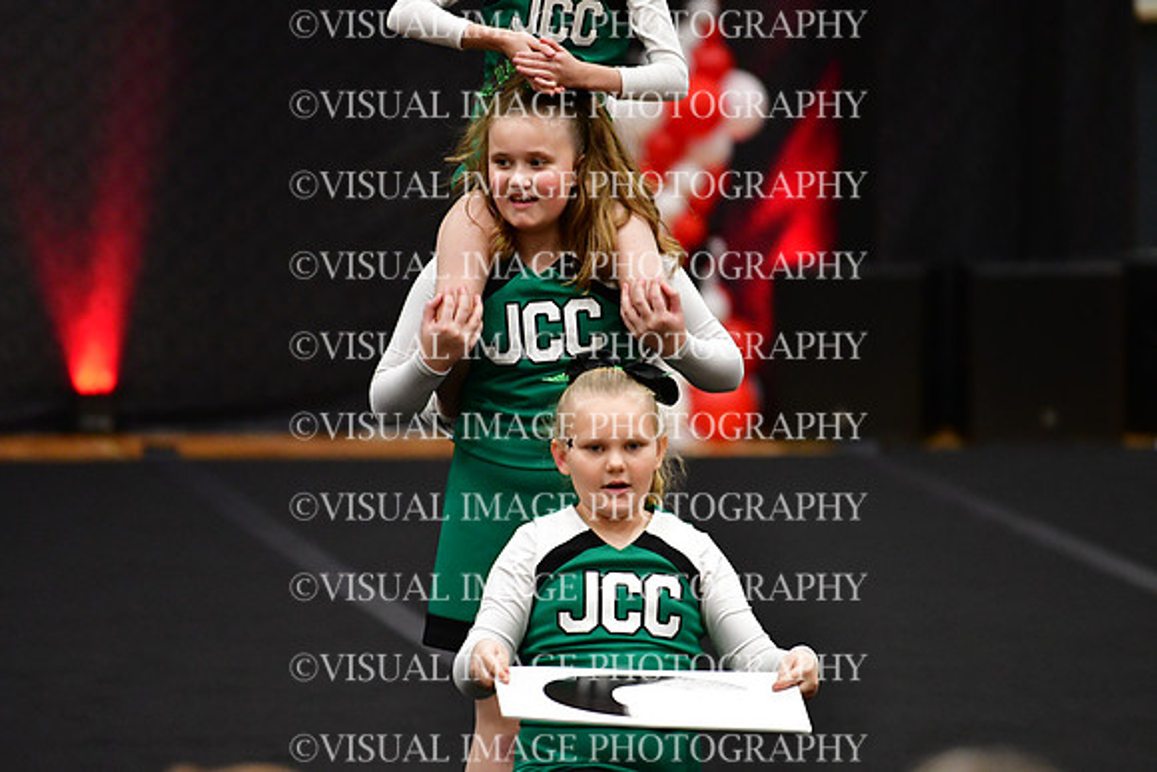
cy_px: 386
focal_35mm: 300
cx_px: 578
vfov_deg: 4.6
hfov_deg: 6.9
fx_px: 9643
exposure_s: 1/800
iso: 4000
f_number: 2.8
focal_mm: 200
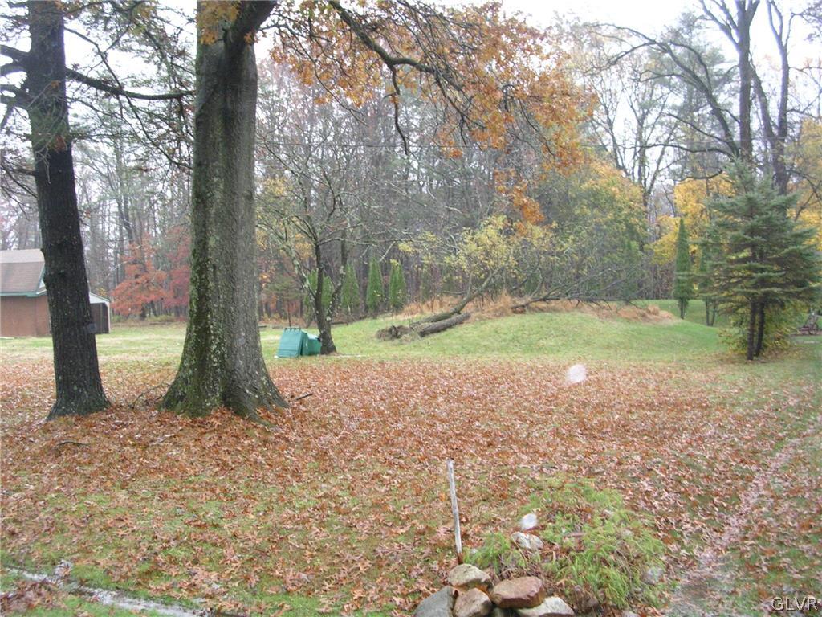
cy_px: 308
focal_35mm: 38
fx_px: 902
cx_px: 411
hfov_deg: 49.0
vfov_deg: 37.7
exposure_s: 1/30.3
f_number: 2.8
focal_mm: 5.8
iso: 113
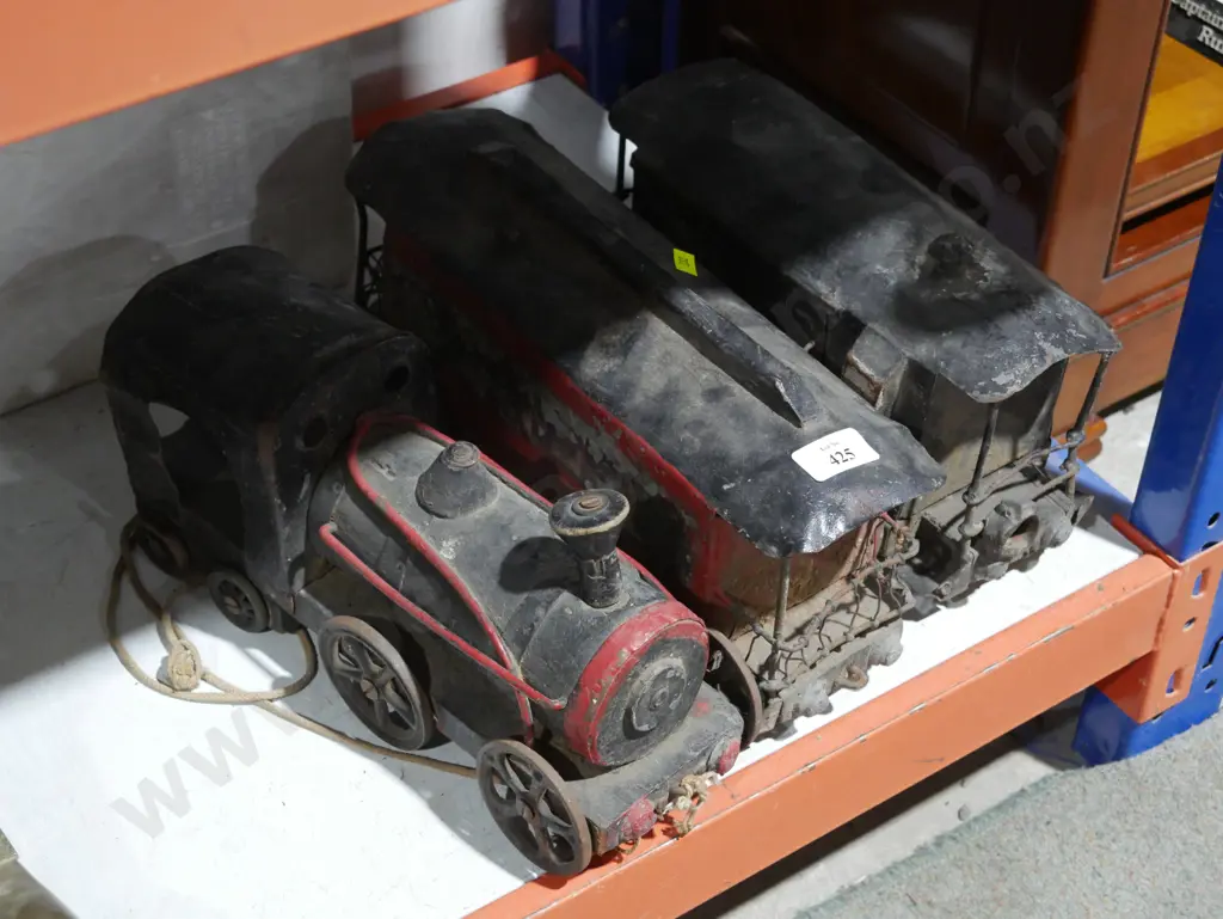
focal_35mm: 62
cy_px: 460
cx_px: 612
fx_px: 2192
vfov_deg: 23.7
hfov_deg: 31.2
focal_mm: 31
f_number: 5.4
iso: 2000
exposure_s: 1/80
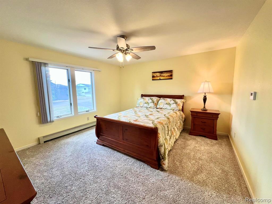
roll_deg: +1.3
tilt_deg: -7.6
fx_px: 102
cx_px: 136
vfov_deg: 89.9
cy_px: 102
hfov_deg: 106.2
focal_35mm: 13
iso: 125
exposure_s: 1/120
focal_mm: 1.57
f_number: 1.8
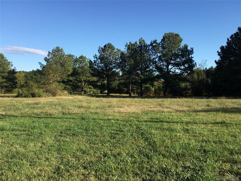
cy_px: 90
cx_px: 120
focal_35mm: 31
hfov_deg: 58.4
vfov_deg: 45.4
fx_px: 216
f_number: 2.4
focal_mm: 3.3
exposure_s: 1/947
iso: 25
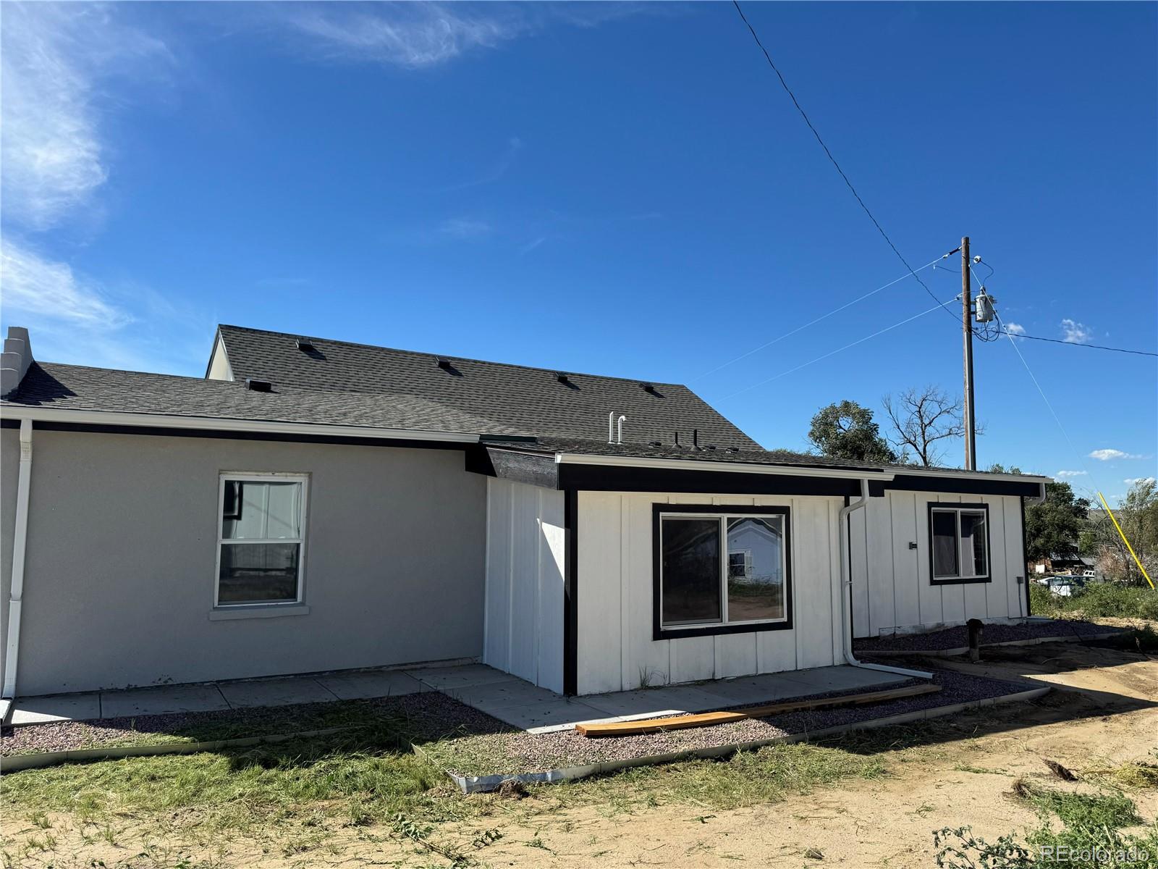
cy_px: 434
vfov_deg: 56.8
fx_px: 803
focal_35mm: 24
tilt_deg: +5.4
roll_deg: -0.6
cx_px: 579
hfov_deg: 71.6
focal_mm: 6.76
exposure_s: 1/4608
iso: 80
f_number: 1.78
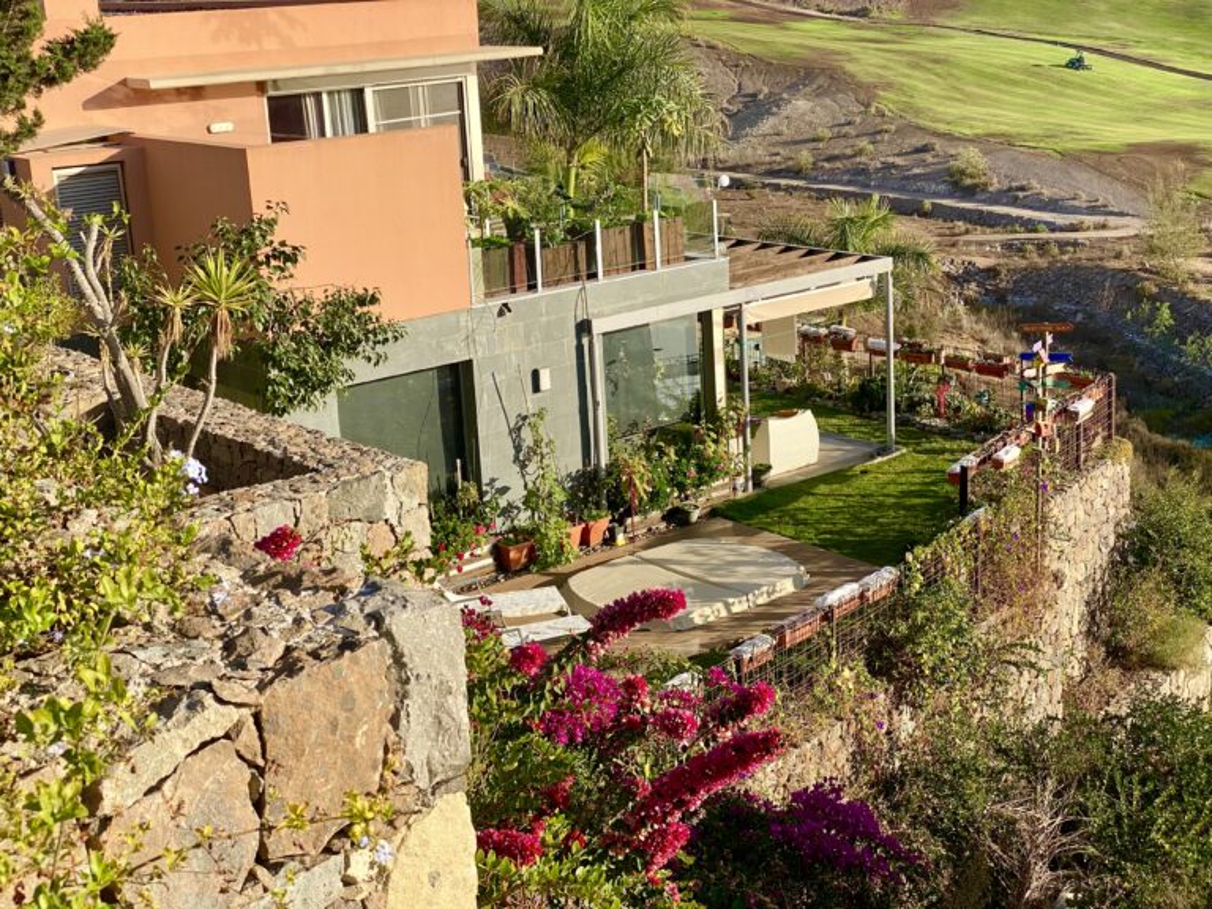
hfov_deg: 36.8
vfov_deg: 28.0
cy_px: 454
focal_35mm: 52
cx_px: 606
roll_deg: +3.1
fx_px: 1821
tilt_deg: -14.8
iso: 20
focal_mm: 6
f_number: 2
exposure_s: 1/799
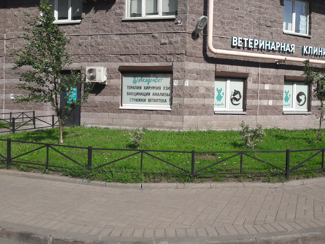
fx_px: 347
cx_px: 193
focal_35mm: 37
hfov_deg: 49.9
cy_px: 104
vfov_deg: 38.6
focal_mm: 3.7
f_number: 1.9
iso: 40
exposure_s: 1/2004
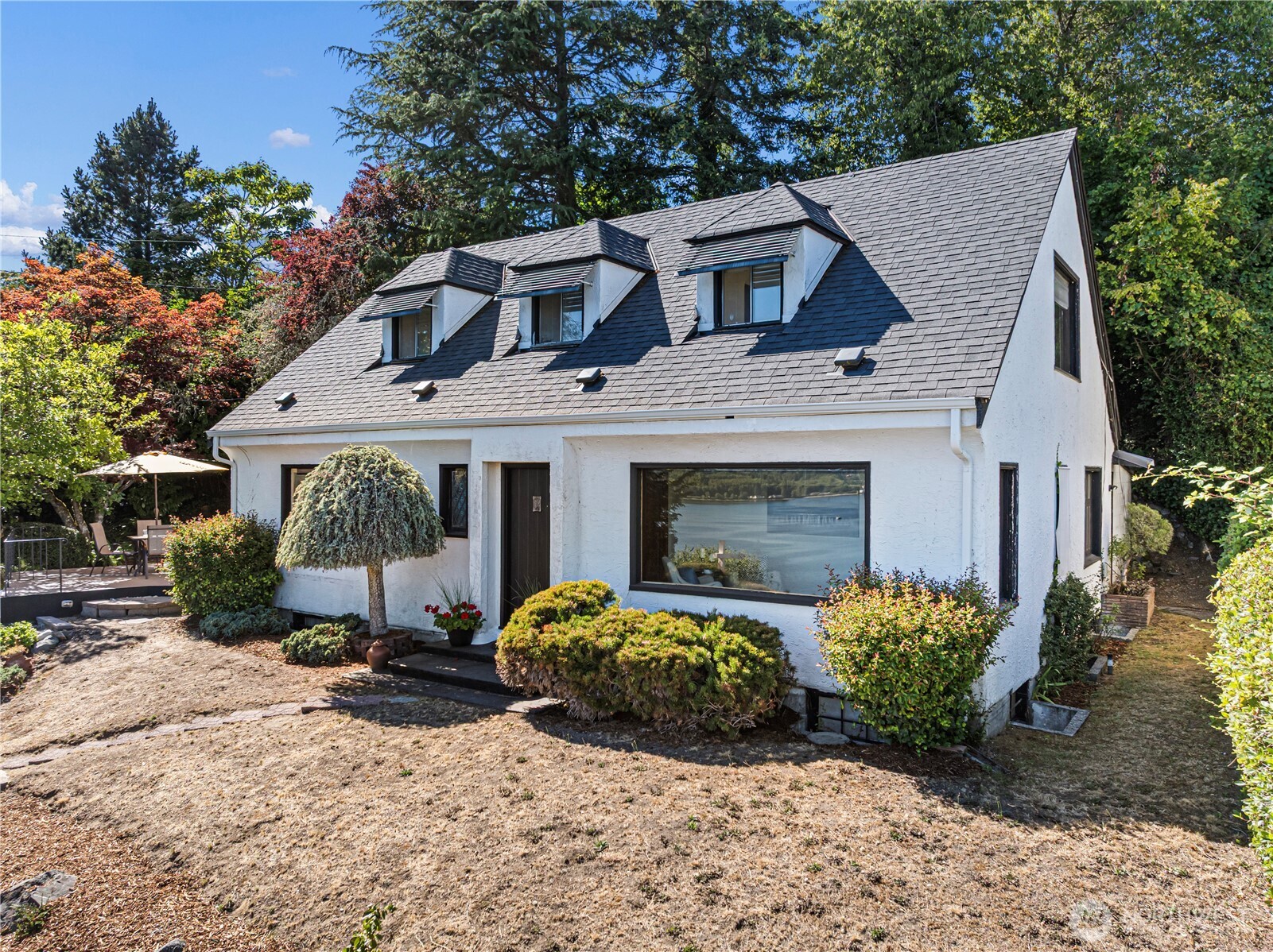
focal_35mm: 24
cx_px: 636
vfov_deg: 56.7
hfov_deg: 71.6
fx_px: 882
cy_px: 476
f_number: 2.8
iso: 150
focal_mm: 12.29
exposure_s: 1/640
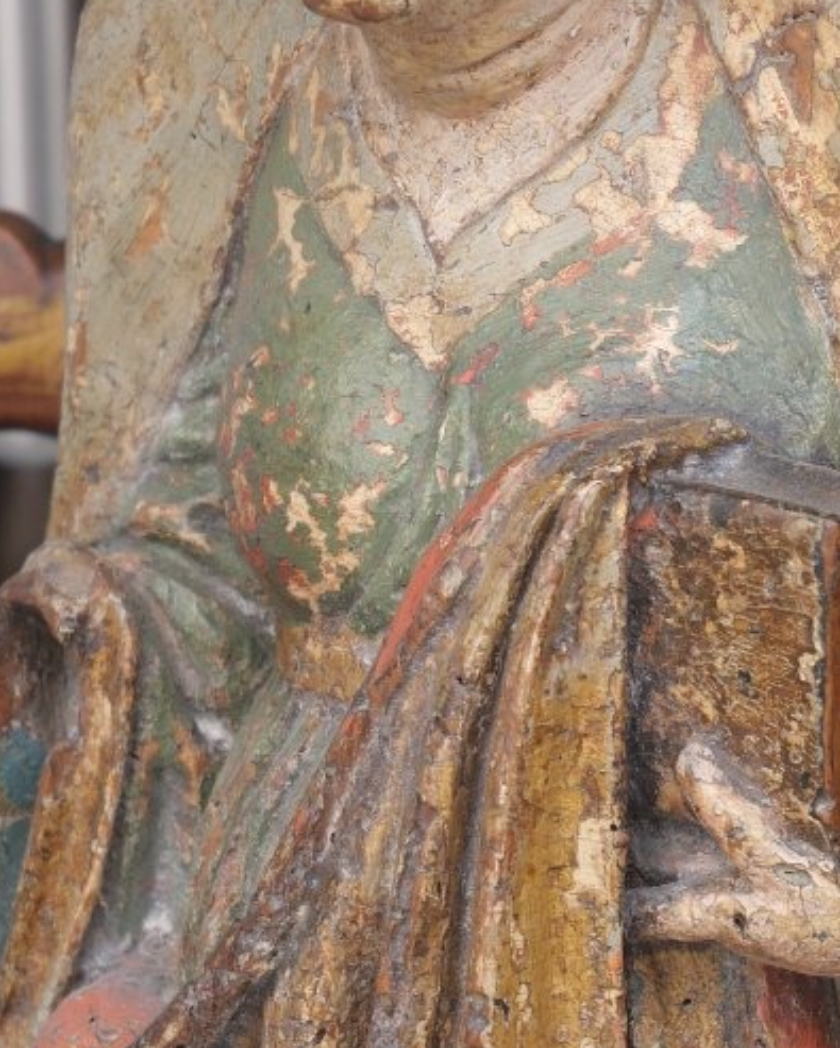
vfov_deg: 10.2
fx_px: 5899
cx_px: 334
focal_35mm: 190
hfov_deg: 8.1
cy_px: 508
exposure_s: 1/100
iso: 400
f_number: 5.5
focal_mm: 40
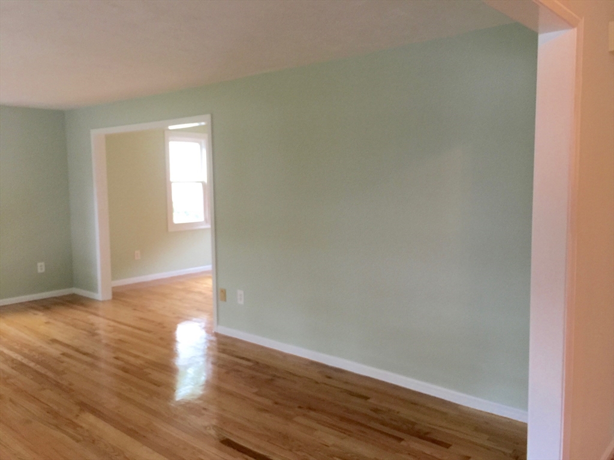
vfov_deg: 48.2
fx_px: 514
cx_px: 307
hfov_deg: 61.7
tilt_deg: -4.4
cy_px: 230
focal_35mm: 29
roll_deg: +0.0
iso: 80
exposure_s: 1/15
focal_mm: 4.15
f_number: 2.2
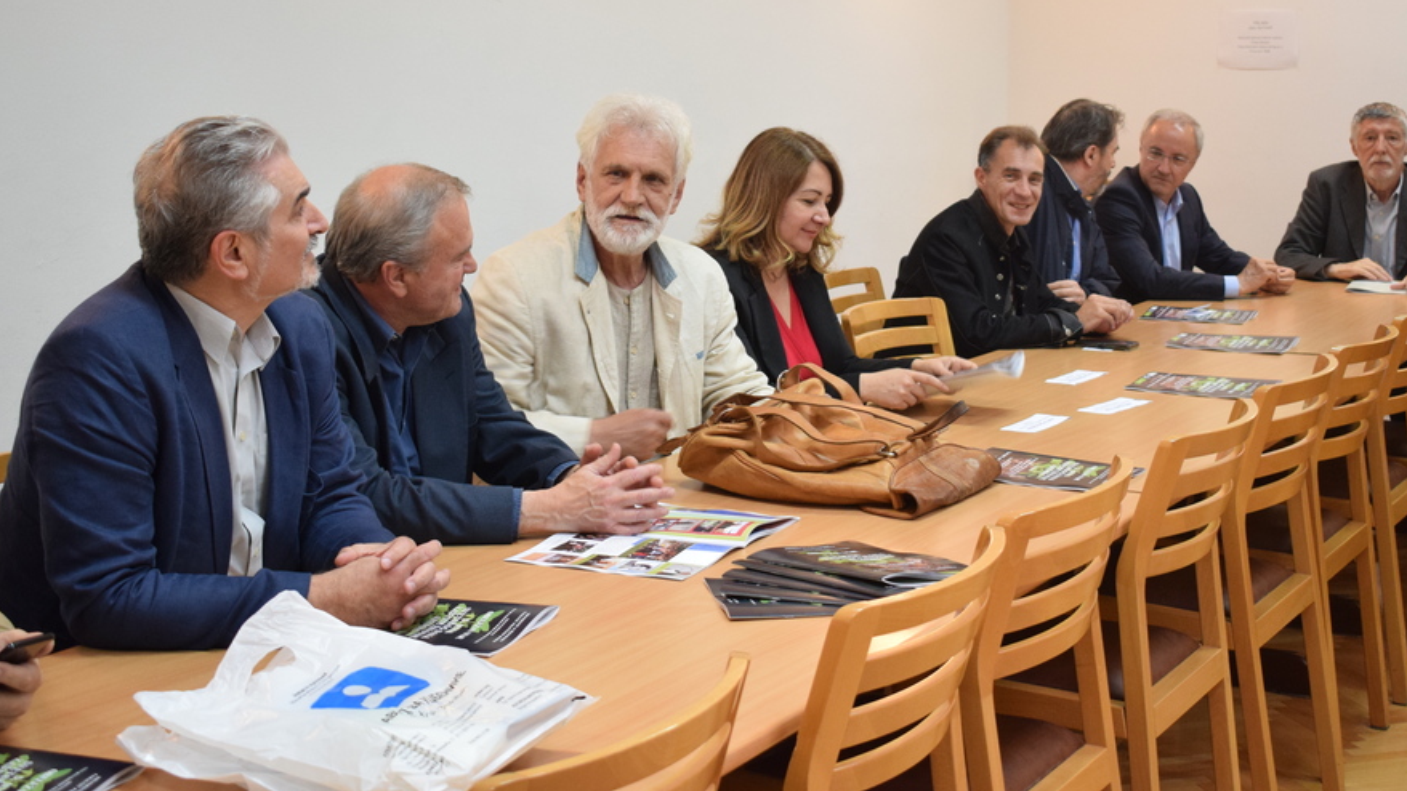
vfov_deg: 21.7
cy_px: 260
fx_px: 2052
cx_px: 764
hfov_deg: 37.8
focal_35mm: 55
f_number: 4.5
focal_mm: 30
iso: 1250
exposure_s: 1/50
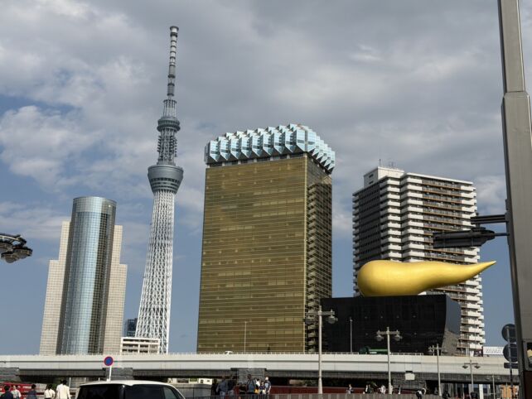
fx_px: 738
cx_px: 266
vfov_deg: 30.3
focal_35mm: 48
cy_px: 200
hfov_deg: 39.6
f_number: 1.78
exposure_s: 1/8772
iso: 64
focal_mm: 6.76
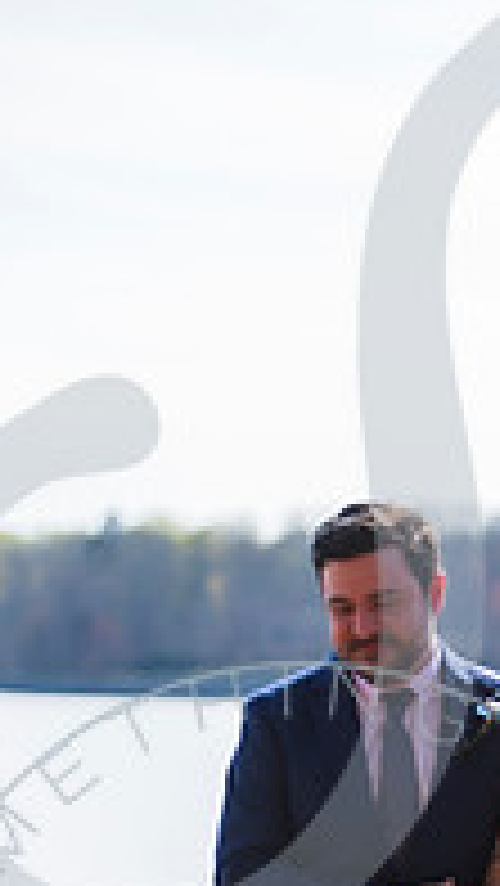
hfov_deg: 4.6
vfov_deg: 8.2
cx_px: 509
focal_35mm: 263
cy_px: 738
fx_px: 6191
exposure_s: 1/800
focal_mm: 110
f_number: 2.8
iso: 100
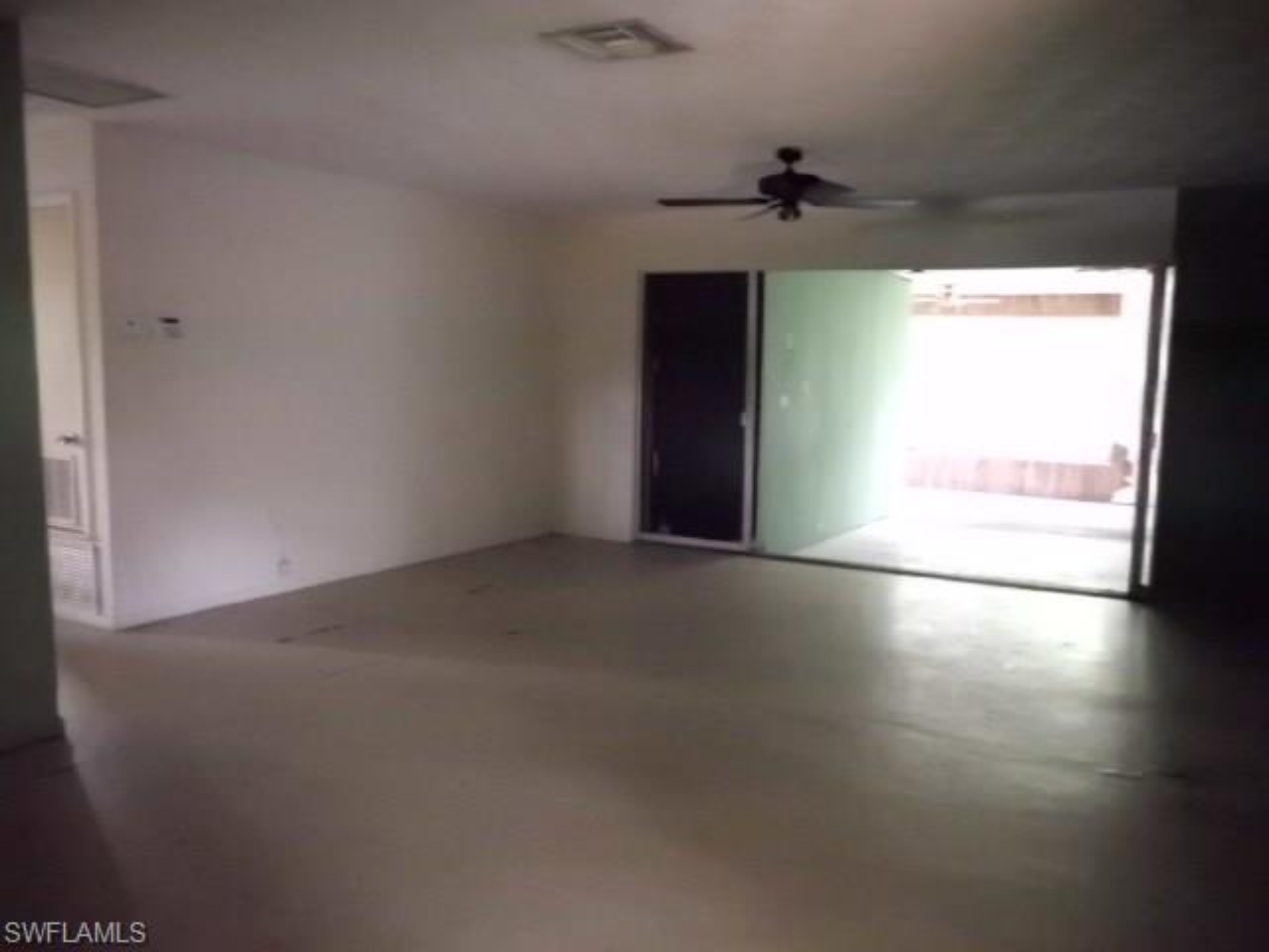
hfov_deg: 63.4
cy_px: 476
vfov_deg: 49.7
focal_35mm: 28
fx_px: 1026
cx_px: 634
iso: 1600
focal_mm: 5.05
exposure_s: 1/60
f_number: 2.8
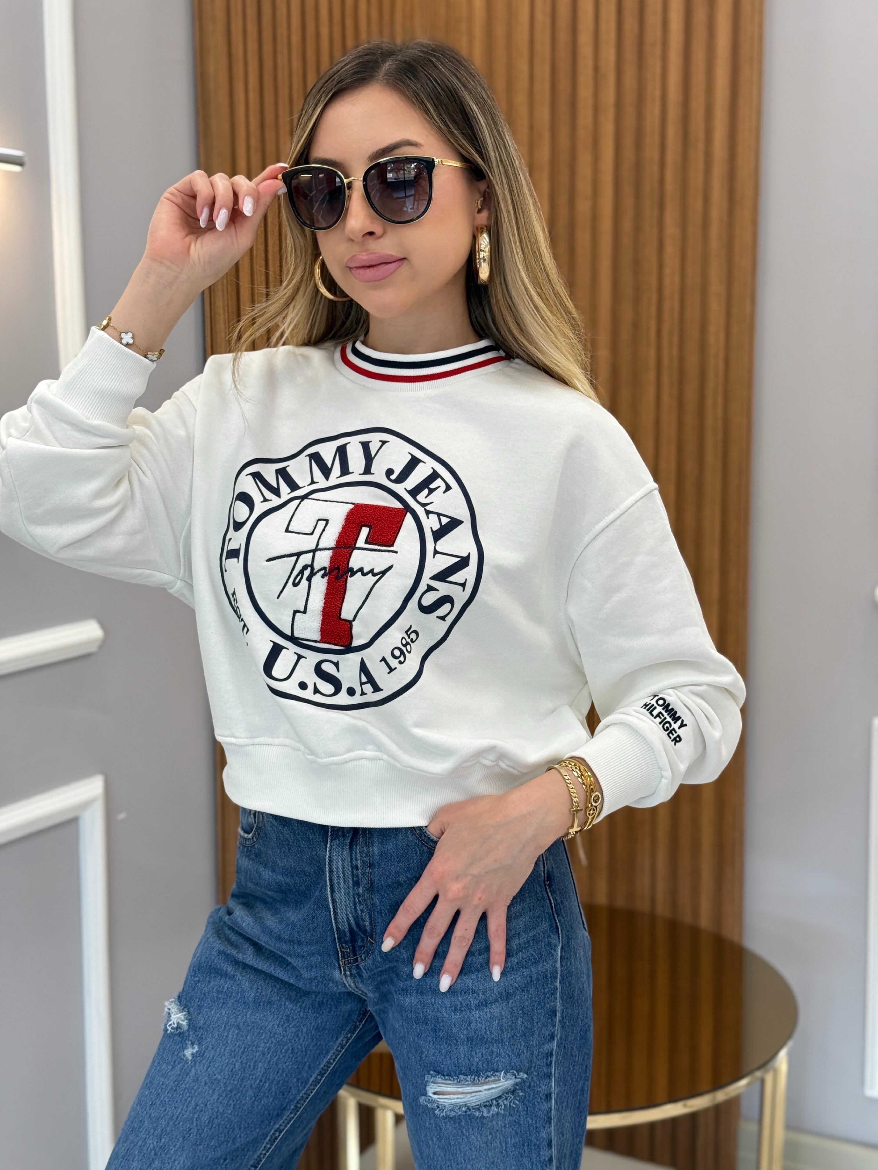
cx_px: 439
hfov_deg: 30.3
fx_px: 1623
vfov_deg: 39.7
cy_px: 585
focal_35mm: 48
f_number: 1.78
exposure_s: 1/100
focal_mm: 6.76
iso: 64
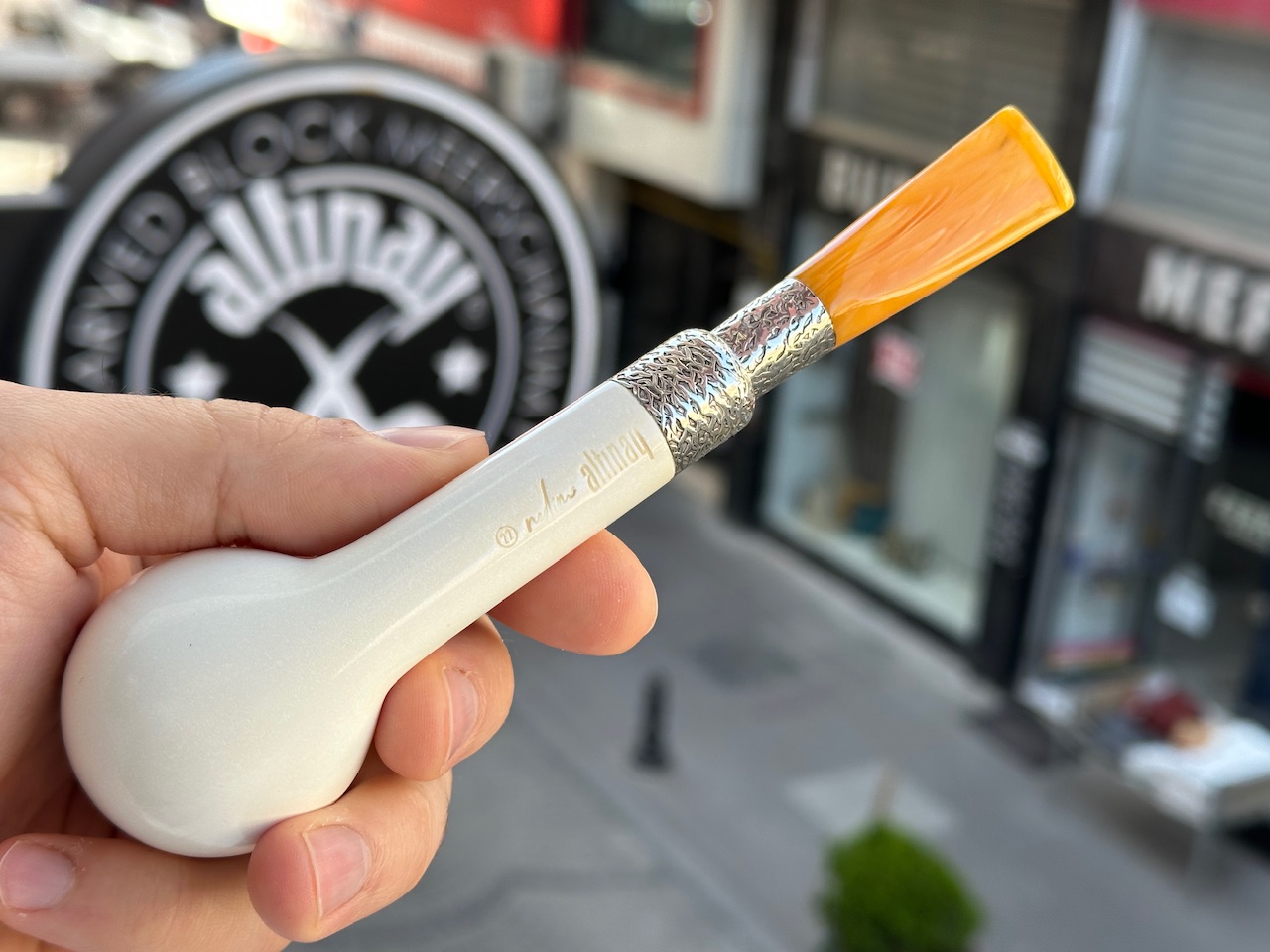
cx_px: 635
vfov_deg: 30.3
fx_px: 1761
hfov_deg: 39.7
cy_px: 476
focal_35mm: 48
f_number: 1.78
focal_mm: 6.86
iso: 64
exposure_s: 1/383
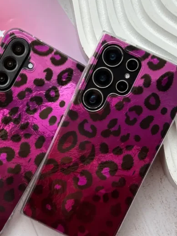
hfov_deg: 19.8
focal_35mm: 74
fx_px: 505
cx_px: 64
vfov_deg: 26.3
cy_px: 142
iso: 80
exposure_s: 1/1085
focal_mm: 6.76
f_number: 1.78
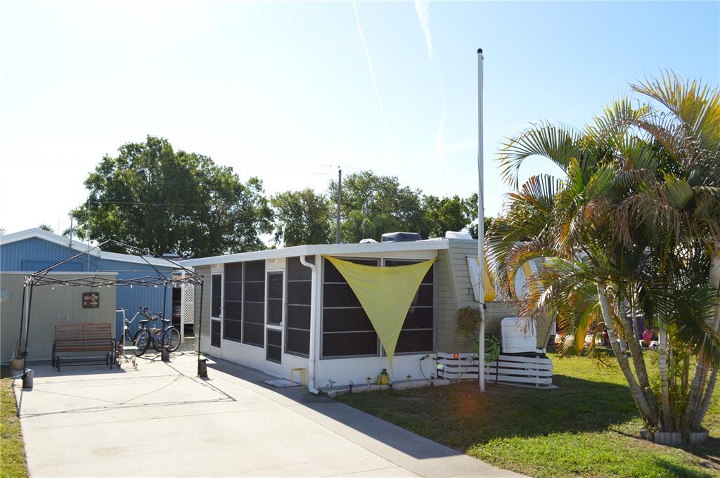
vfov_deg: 39.9
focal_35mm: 33
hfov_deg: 57.3
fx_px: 659
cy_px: 239
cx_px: 360
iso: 100
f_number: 9
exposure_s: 1/200
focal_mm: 22
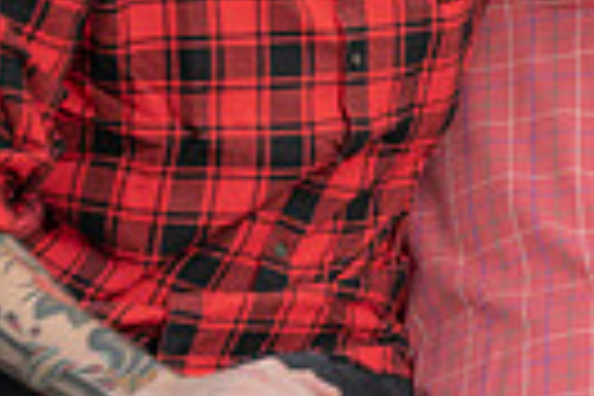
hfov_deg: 4.9
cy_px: 137
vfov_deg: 3.3
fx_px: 6913
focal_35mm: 419
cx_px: 972
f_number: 5
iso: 320
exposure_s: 1/250
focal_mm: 95
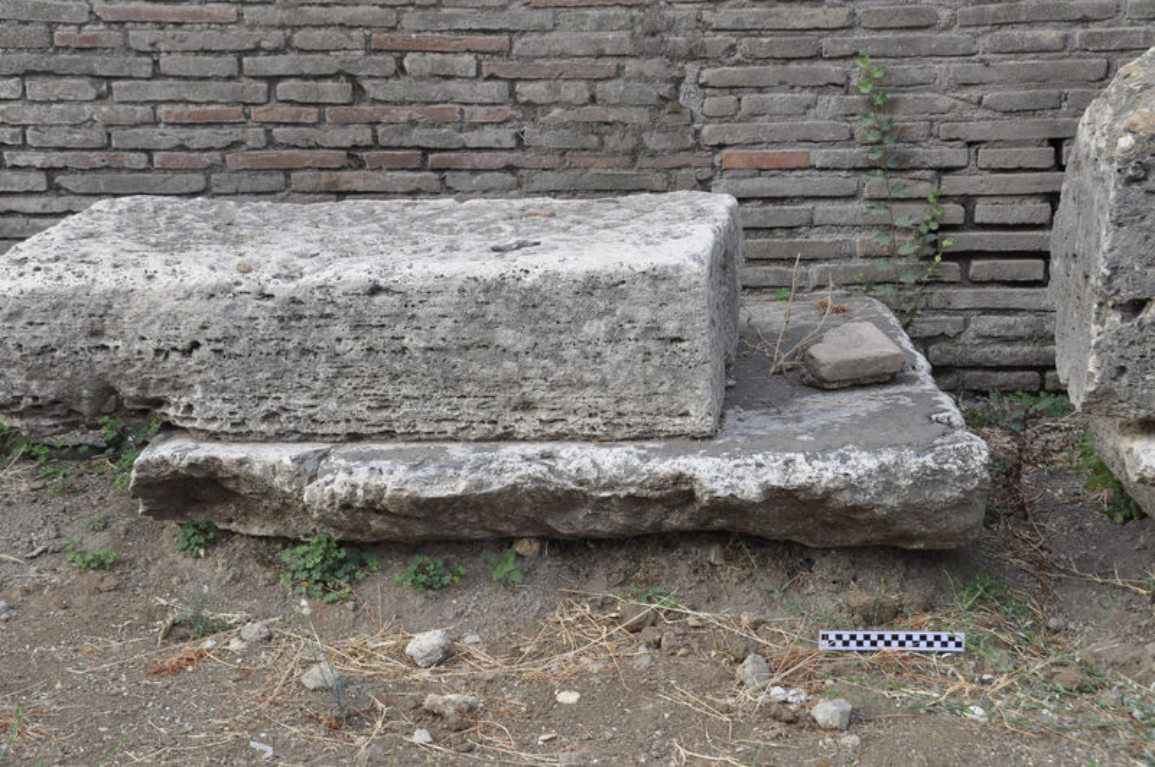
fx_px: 2211
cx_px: 578
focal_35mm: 69
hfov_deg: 29.3
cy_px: 384
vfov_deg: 19.7
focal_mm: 46
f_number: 9
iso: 400
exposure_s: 1/125
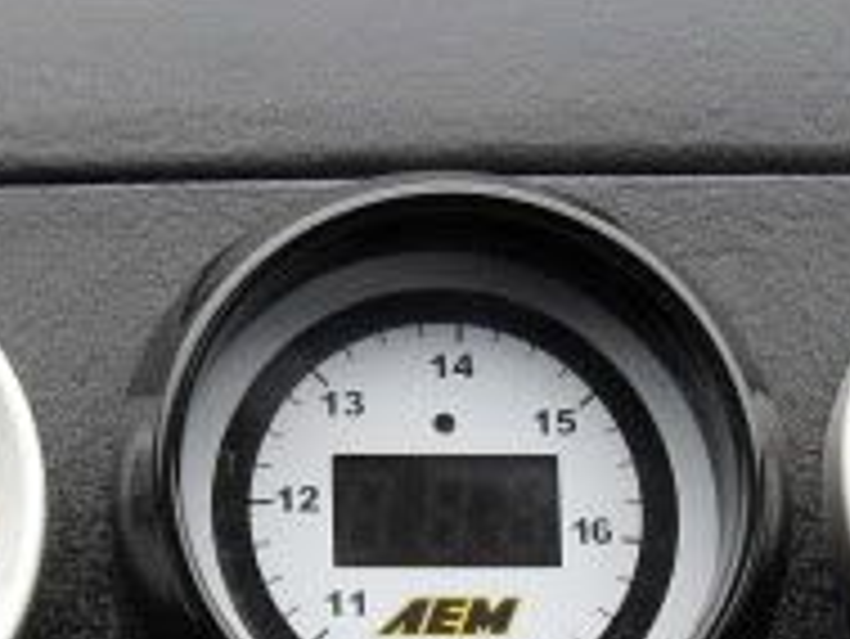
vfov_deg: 11.8
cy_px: 531
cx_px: 472
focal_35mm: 125
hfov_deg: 15.8
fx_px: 3071
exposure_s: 1/45
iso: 200
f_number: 2.8
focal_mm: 6.3
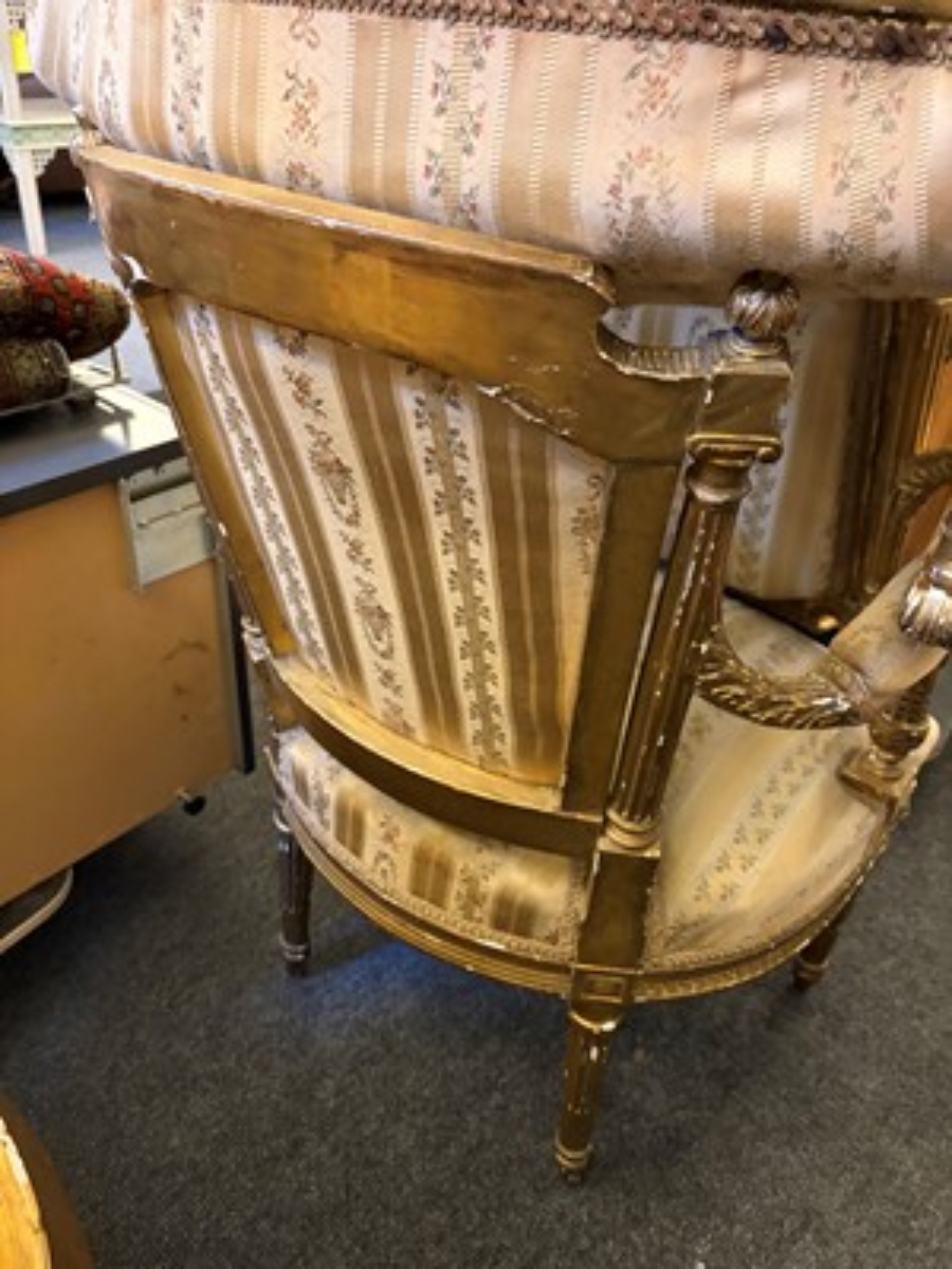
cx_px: 476
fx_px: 953
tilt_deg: -33.4
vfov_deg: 67.3
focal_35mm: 26
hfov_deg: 53.1
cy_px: 634
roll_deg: -5.2
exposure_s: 1/33
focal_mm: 5.96
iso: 500
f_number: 1.6
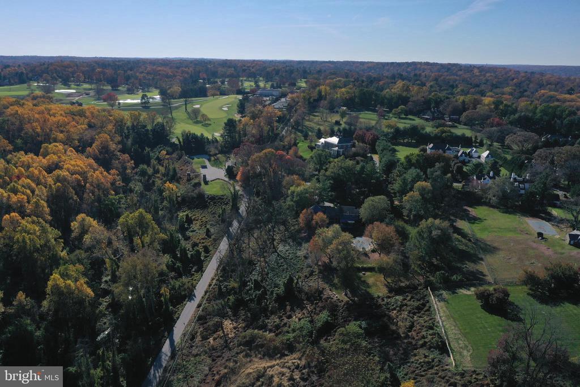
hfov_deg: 65.5
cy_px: 194
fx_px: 451
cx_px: 290
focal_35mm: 28
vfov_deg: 46.4
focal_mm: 10.26
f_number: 5.6
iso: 100
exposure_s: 1/320
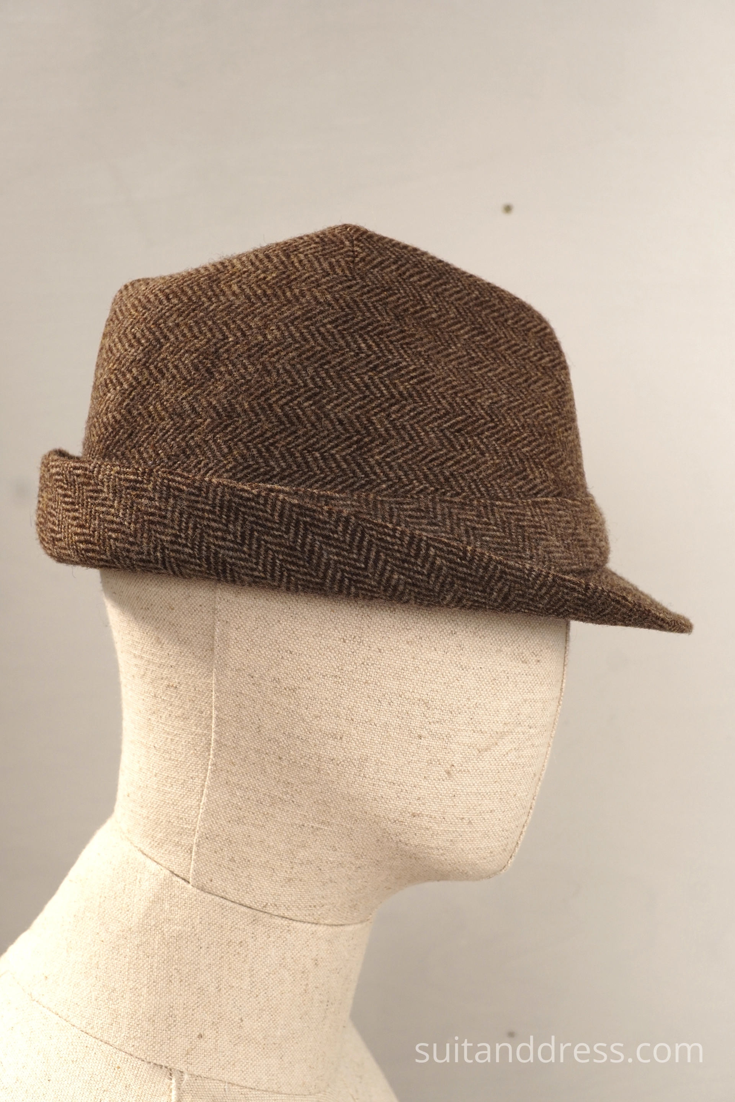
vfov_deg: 41.1
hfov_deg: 28.1
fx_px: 1470
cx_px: 368
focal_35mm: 48
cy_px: 551
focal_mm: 32
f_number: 8
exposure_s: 1/25
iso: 250
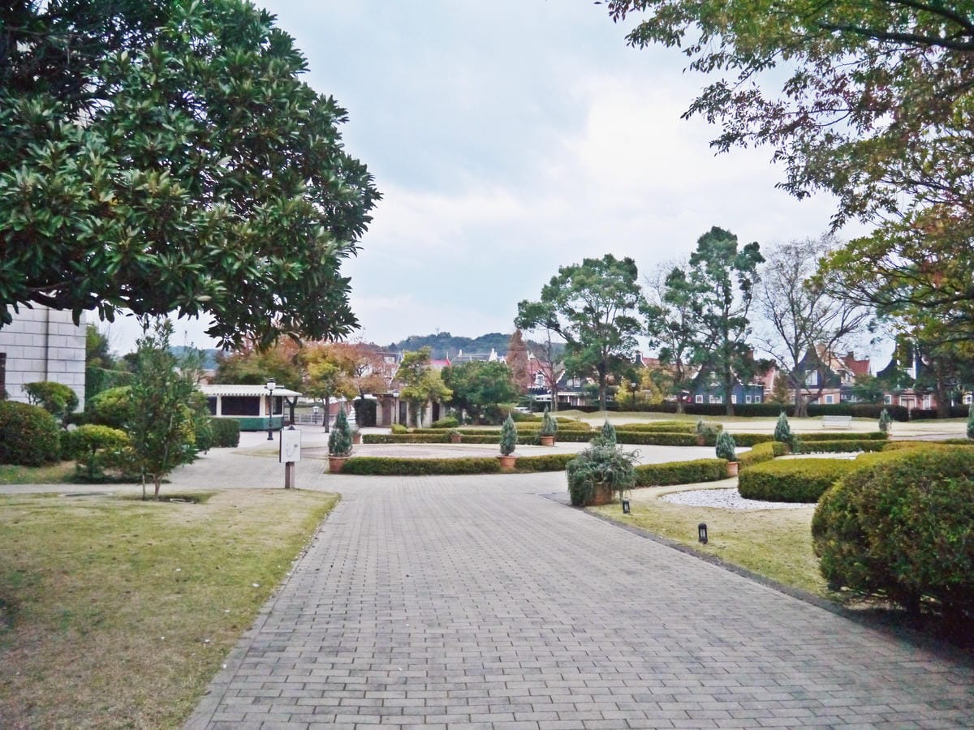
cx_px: 487
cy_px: 365
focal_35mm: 28
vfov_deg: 49.7
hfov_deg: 63.4
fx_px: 788
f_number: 3.5
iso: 1600
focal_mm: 14
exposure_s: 1/50
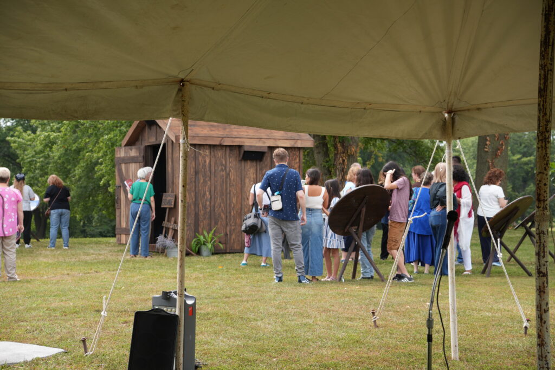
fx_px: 1156
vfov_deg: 18.2
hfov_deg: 27.0
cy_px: 185
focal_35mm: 75
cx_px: 278
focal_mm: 50
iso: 100
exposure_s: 1/250
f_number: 4.5
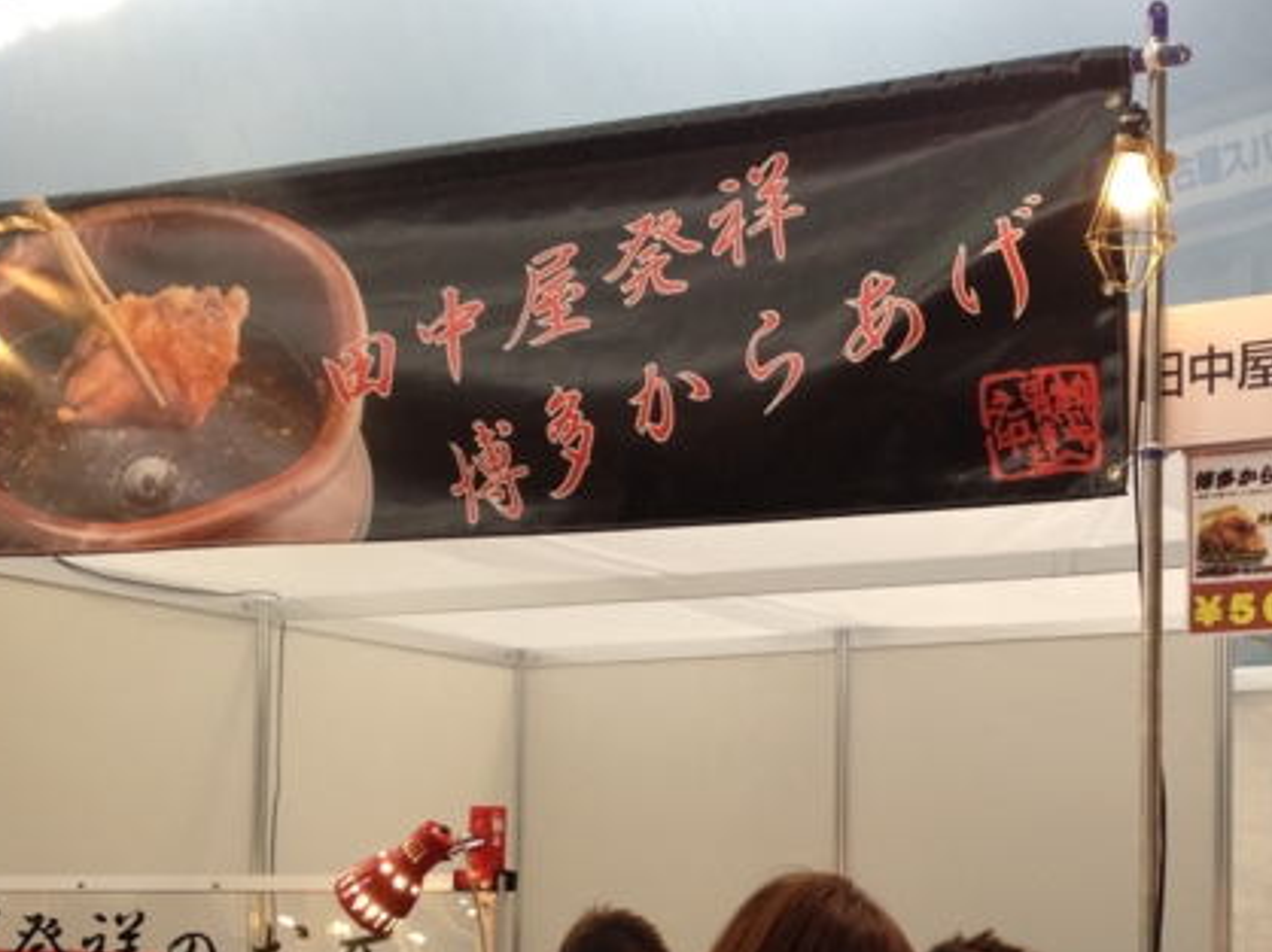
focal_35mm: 67
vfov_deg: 21.6
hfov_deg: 28.6
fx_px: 2461
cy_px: 779
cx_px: 934
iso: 64
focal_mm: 4.28
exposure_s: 1/24
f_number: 2.4
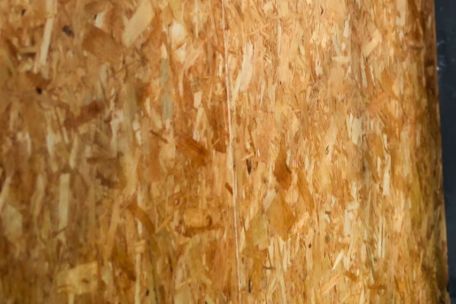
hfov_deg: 18.6
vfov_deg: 12.9
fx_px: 1330
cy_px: 5
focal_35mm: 105
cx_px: 527
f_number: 1.4
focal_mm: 35
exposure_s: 1/250
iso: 1000
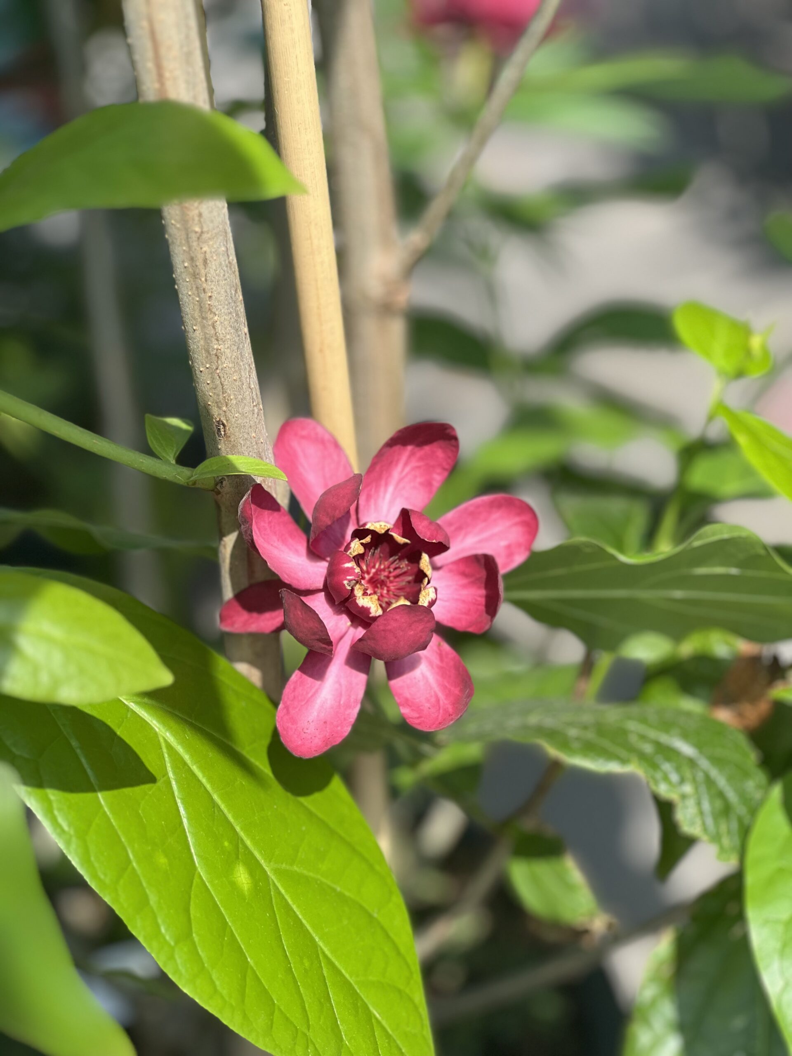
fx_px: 2349
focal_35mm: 77
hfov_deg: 19.1
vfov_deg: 25.3
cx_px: 396
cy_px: 528
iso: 32
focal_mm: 9
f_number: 2.8
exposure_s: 1/318
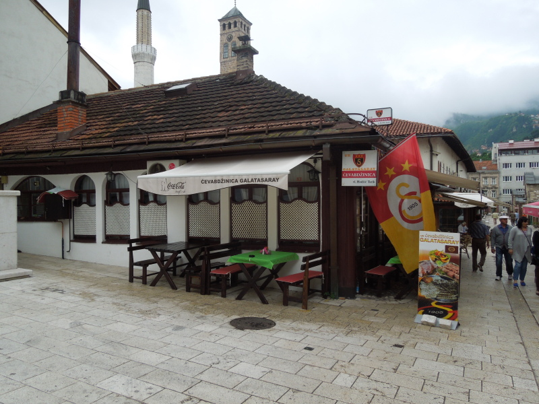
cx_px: 270
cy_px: 202
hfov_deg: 69.4
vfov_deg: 54.9
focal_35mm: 25
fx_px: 389
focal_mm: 4.5
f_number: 3.3
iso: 100
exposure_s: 1/200
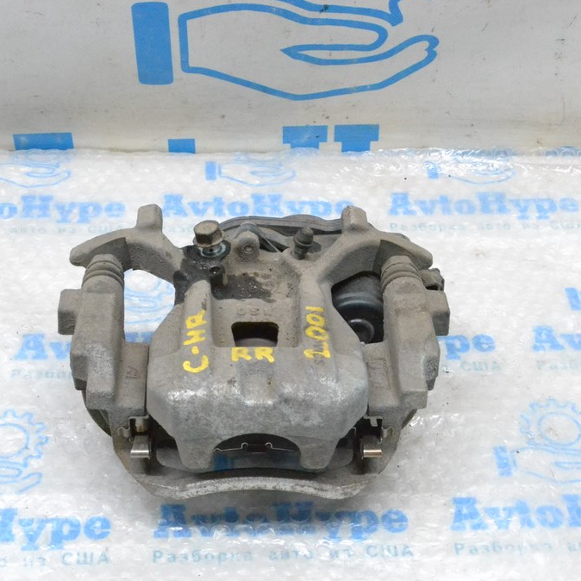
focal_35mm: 62
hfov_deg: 27.7
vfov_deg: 27.7
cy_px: 290
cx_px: 265
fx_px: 1177
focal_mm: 32
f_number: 11
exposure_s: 1/100
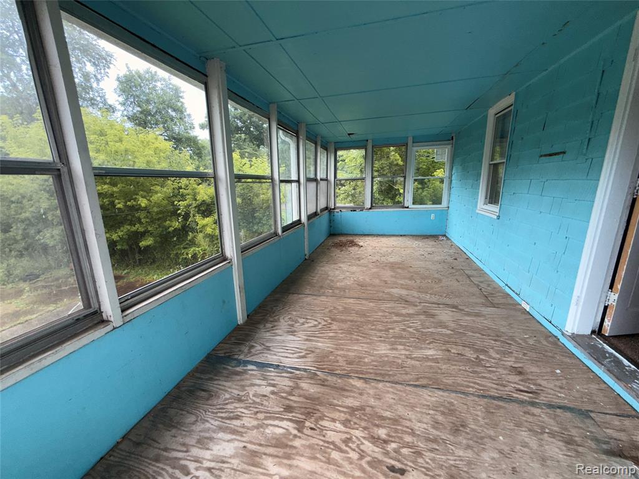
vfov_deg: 85.7
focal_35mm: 14
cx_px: 320
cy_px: 240
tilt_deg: -12.2
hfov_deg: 102.1
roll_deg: +0.8
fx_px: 258
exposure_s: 1/122
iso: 50
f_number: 2.2
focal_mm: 2.22
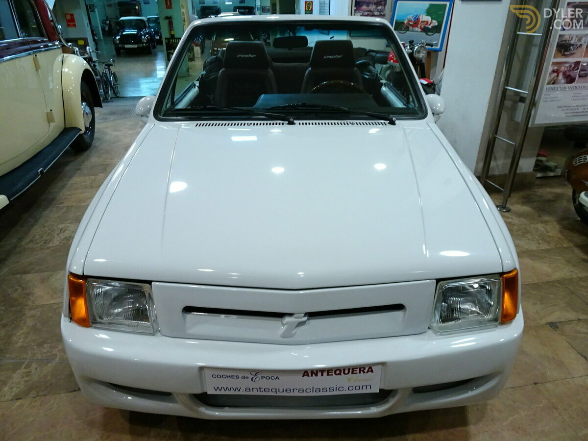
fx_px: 408
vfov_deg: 56.8
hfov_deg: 71.6
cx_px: 294
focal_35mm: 24
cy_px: 220
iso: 500
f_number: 3.5
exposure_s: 1/30
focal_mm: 4.1
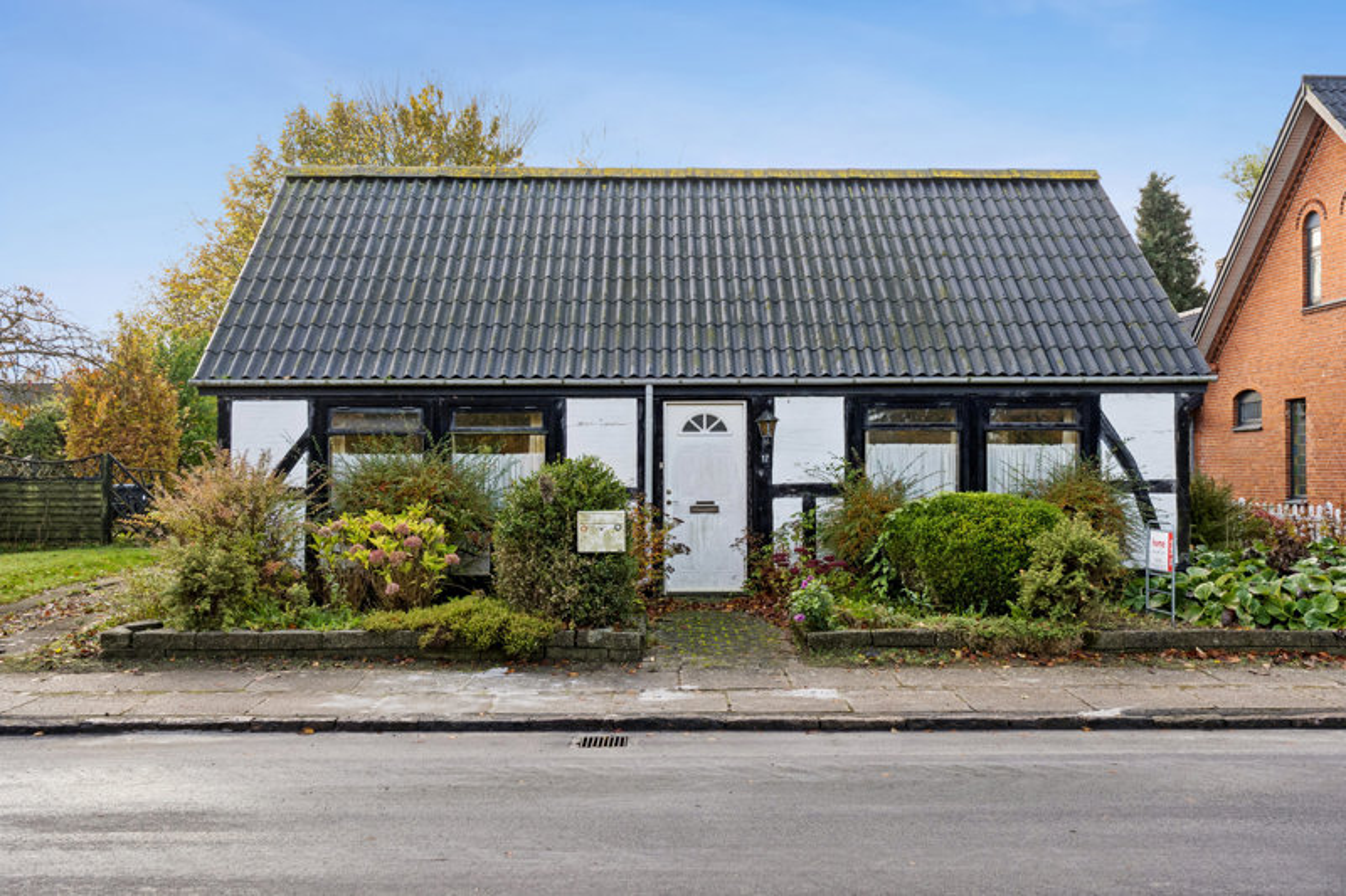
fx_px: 1093
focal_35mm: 29
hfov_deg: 63.2
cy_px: 448
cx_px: 673
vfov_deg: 44.6
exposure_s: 1/125
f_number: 8
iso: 200
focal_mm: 19.5
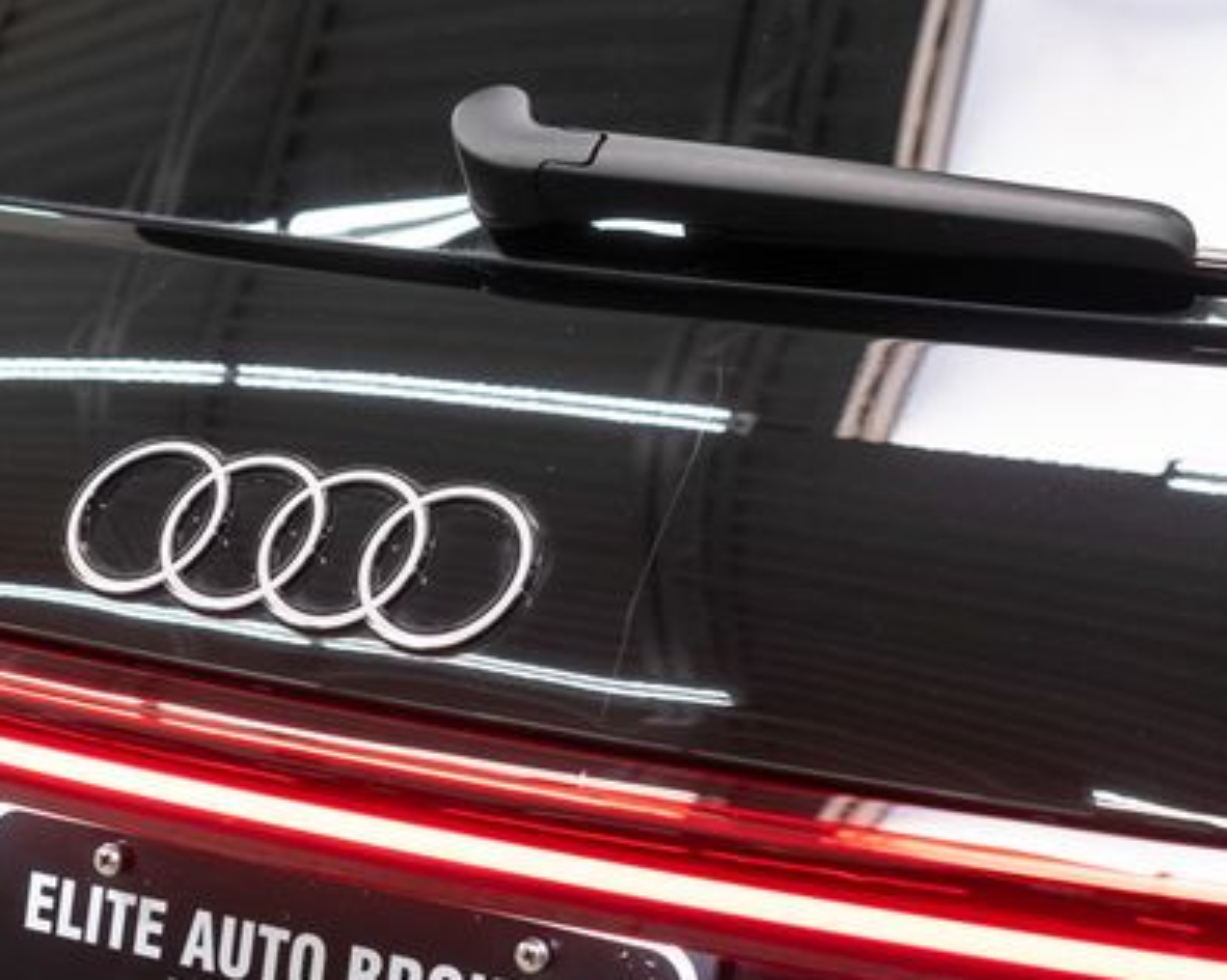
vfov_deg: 23.8
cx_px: 838
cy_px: 359
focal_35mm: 64
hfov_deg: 29.3
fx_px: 2324
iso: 200
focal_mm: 28
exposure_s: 1/40
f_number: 3.2
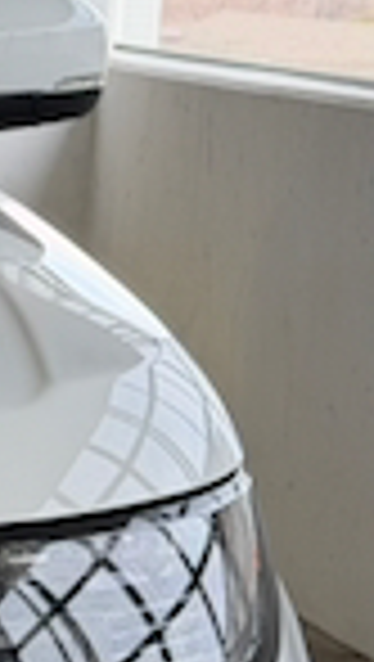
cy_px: 495
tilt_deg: -9.9
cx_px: -757
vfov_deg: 9.4
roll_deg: -2.8
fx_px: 4008
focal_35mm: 228
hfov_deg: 5.1
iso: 64
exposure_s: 1/170
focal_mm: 6.76
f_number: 1.78
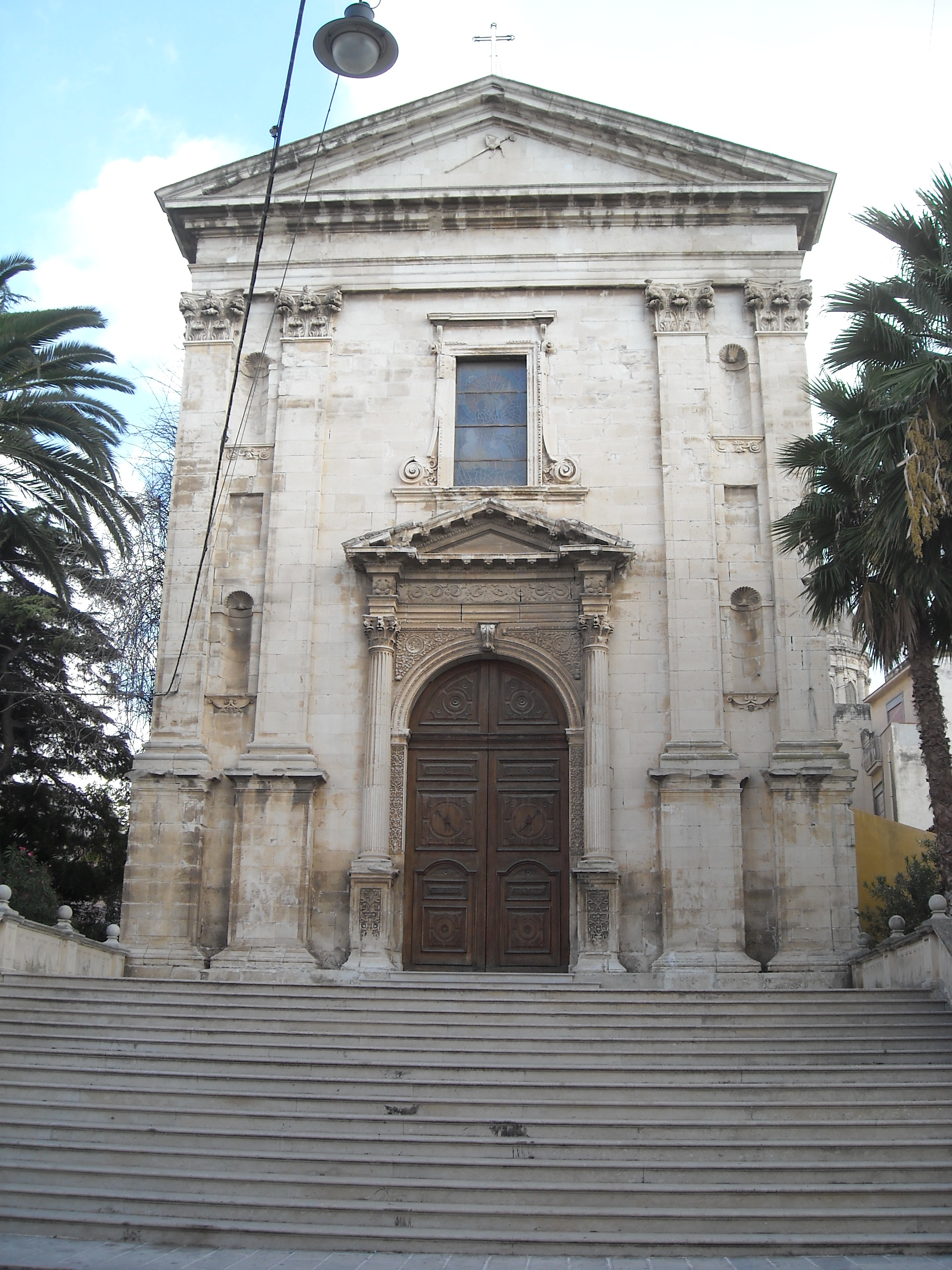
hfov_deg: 40.7
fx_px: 1283
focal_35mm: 35
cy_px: 635
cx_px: 476
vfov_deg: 52.6
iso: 64
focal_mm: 5.7
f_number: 2.8
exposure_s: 1/260
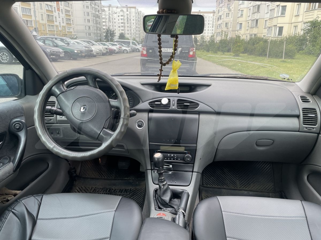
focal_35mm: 26
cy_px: 120
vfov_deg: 53.1
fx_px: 241
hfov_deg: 67.3
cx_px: 160
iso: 32
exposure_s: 1/148
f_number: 1.6
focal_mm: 4.2
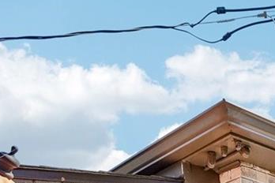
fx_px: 527
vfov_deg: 15.4
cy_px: 375
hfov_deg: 26.5
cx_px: 316
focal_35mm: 69
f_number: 8
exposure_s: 1/400
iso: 800
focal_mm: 10
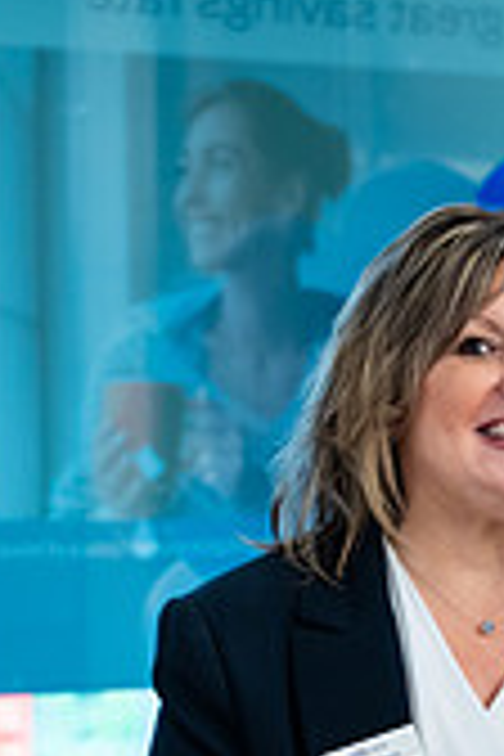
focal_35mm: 178
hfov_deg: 7.6
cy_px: 837
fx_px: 3738
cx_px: 670
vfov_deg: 11.4
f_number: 3.5
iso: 1250
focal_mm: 51
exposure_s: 1/200
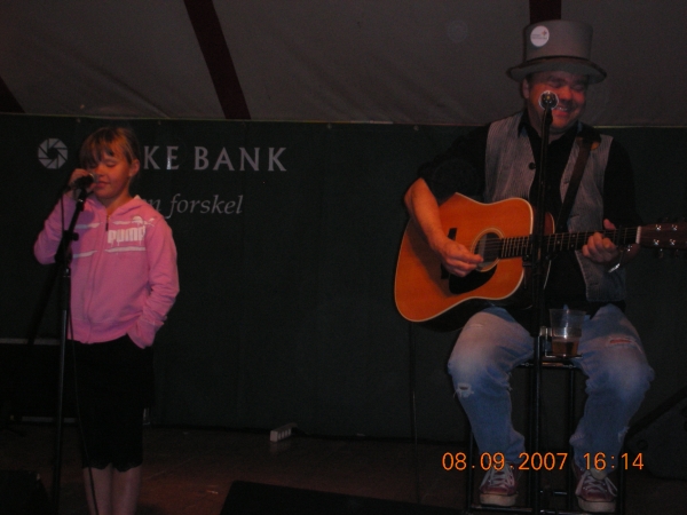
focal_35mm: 73
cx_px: 344
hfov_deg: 26.7
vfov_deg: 20.2
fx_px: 1449
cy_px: 258
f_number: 4.4
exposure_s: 1/120
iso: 200
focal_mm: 12.2
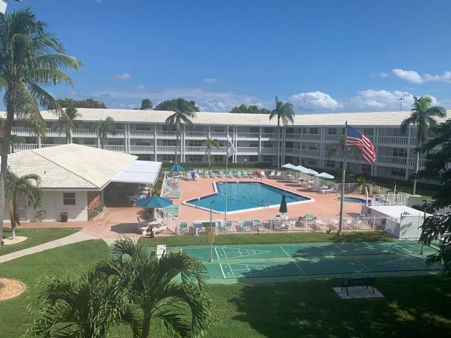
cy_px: 169
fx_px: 339
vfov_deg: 53.1
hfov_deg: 67.3
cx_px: 226
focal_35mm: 26
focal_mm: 4.25
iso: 25
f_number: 1.8
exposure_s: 1/3937
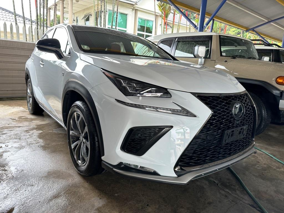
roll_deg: -4.4
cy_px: 106
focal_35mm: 24
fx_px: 197
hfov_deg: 71.6
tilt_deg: -13.3
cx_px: 142
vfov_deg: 56.8
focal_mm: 6.86
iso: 64
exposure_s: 1/179
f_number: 1.78
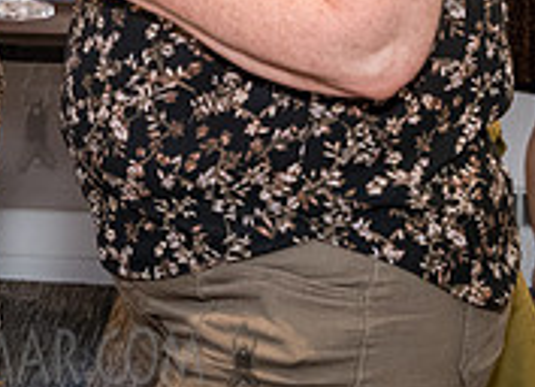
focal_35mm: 130
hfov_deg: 15.1
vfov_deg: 10.7
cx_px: -6
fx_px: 1984
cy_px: -196
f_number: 4.5
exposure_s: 1/160
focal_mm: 35
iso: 6400
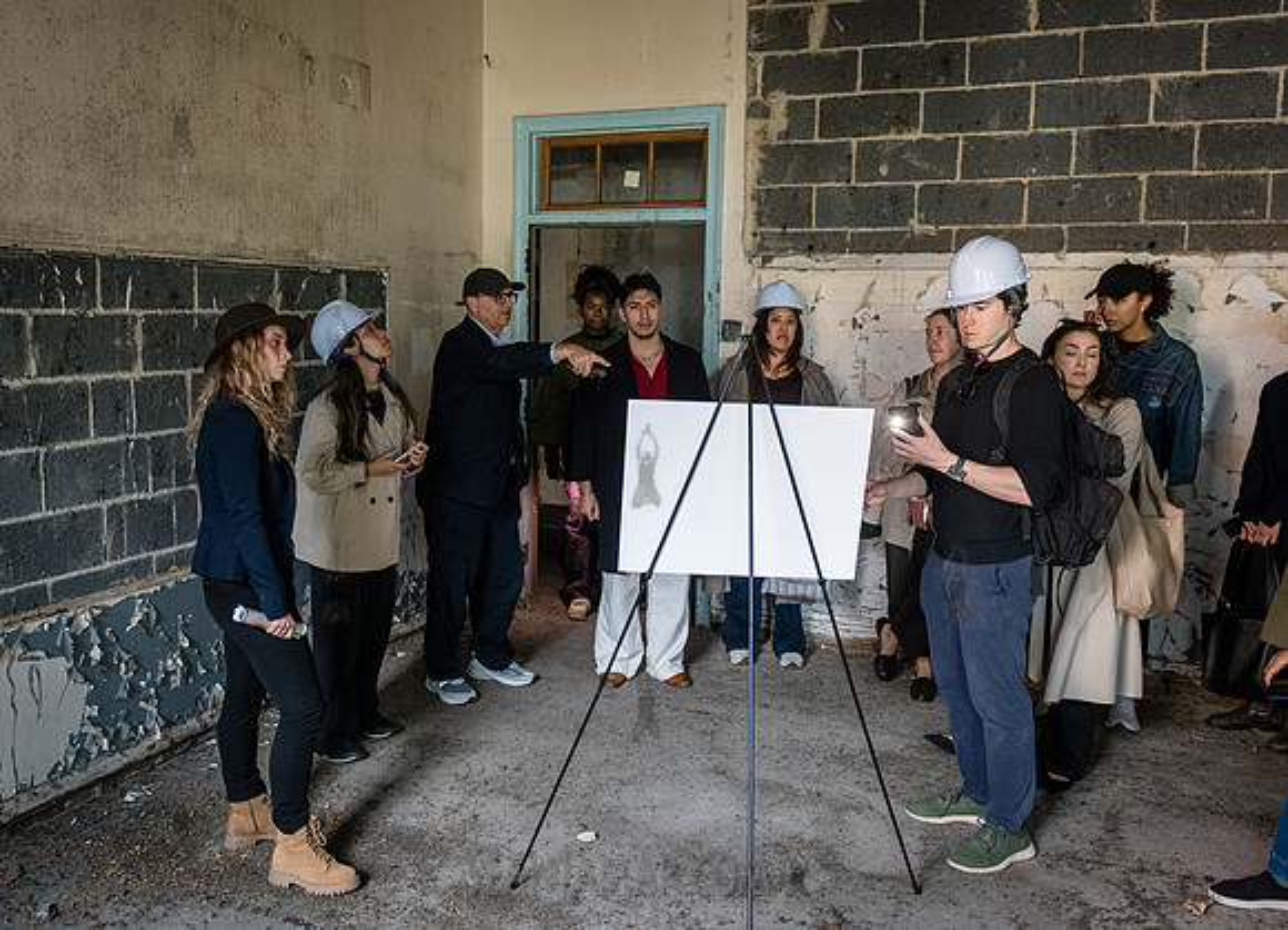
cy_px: 454
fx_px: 1147
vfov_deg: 44.1
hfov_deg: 58.4
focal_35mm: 31
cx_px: 553
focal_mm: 24
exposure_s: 1/200
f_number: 3.2
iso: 4000
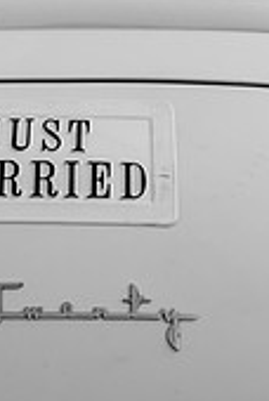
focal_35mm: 132
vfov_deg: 15.0
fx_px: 1473
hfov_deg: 10.3
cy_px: -83
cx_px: 0
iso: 125
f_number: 3.2
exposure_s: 1/1000
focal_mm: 50
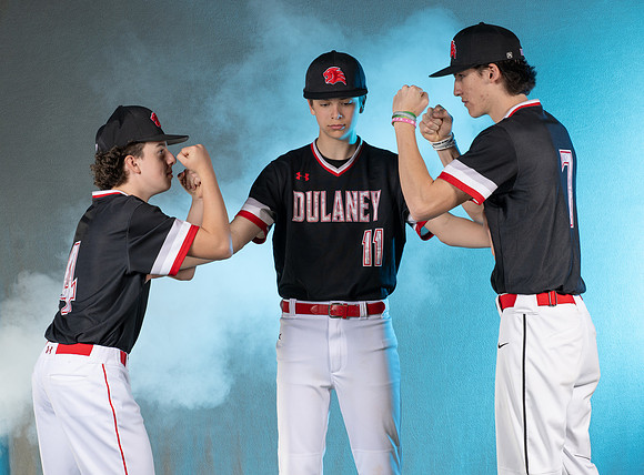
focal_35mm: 166
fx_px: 3080
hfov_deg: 11.9
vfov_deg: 8.8
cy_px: 261
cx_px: 353
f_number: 7.1
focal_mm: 120
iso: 64
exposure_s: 1/200
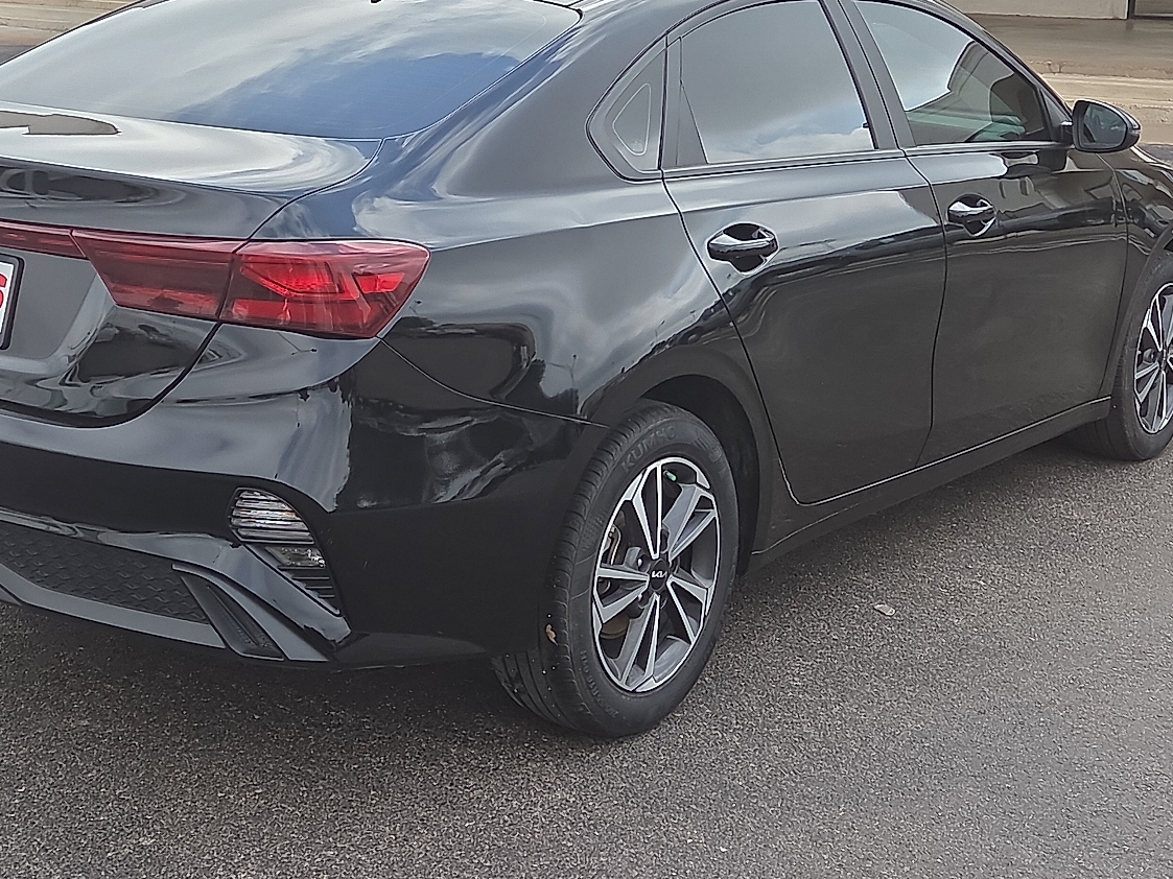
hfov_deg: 33.6
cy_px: 258
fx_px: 1931
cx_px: 418
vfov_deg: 25.4
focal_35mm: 57
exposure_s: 1/588
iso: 25
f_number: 1.8
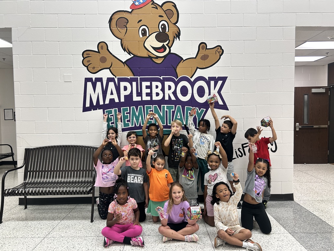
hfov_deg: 67.3
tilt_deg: -2.7
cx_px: 167
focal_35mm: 26
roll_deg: +2.0
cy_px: 126
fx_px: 251
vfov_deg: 53.1
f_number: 1.5
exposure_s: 1/60
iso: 100
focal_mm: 5.7
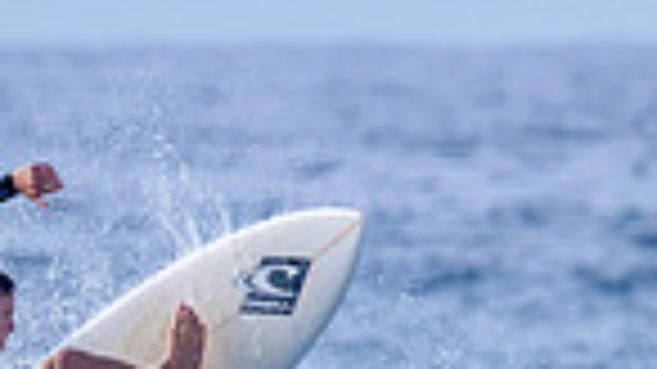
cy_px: 659
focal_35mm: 2340
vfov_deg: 0.5
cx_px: 513
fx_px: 40750
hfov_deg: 0.9
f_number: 11
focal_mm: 550
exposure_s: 1/2000
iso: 1100
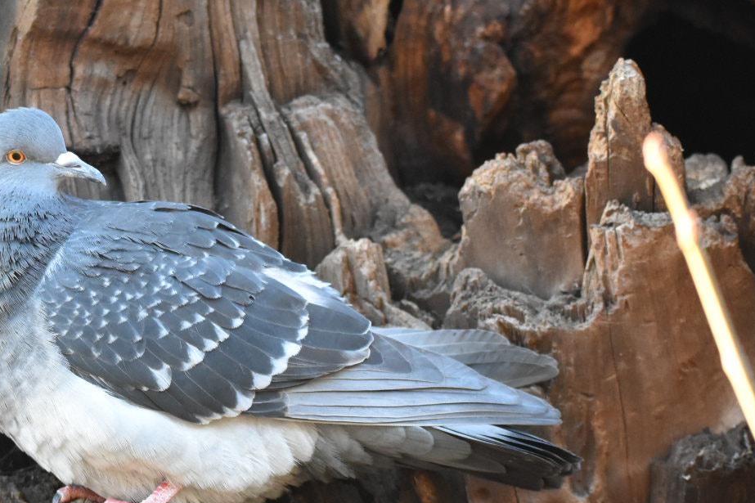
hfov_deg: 5.2
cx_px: 152
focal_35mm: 395
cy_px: 218
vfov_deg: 3.5
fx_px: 8282
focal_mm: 150
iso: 2000
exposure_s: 1/125
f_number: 5
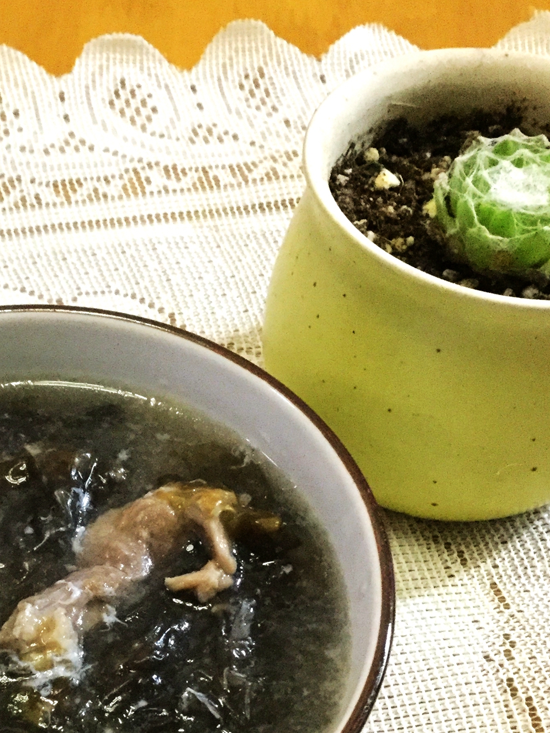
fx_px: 1187
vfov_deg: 33.5
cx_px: 104
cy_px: 575
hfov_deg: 25.6
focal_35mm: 56
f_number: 2.4
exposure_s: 1/17
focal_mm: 3.3
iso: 500
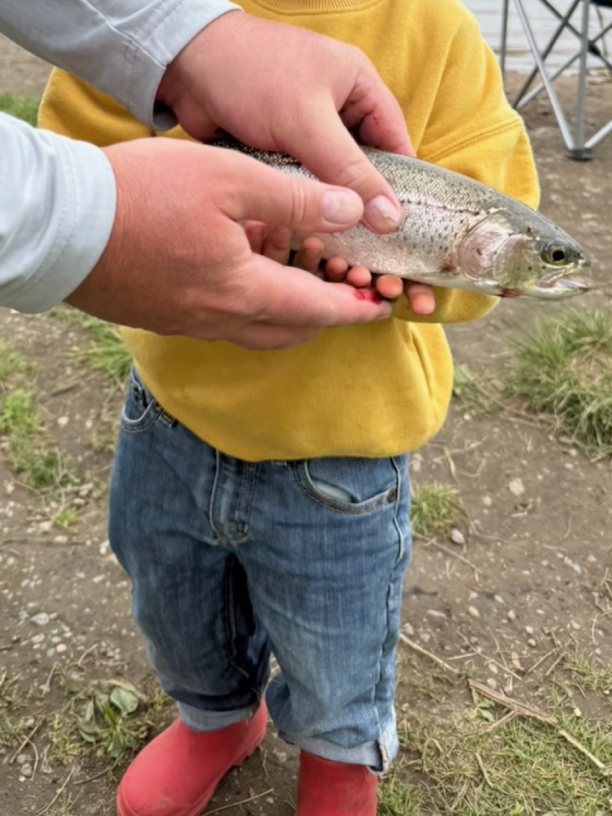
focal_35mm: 41
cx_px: 220
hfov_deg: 34.9
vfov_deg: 43.0
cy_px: 128
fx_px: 967
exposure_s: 1/1727
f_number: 1.78
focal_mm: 6.76
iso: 100
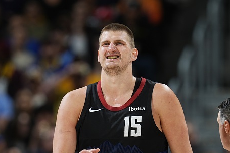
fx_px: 5058
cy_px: 143
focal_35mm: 792
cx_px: 116
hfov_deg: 2.6
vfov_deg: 1.7
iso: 320
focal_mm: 400
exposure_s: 1/1600
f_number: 3.5
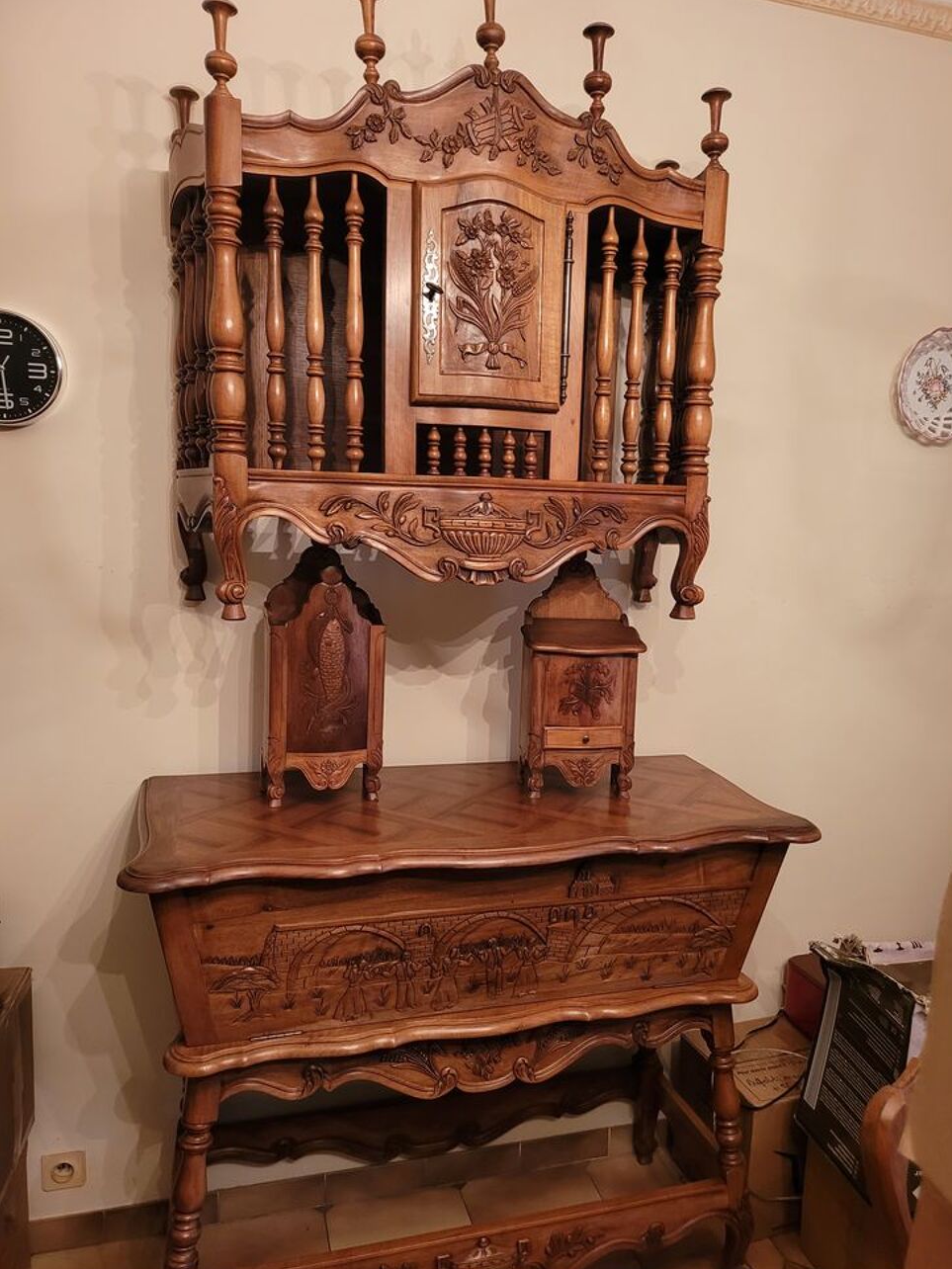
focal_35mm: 27
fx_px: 990
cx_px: 493
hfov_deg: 51.3
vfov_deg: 65.3
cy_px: 656
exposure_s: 1/50
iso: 320
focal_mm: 5
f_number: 1.8
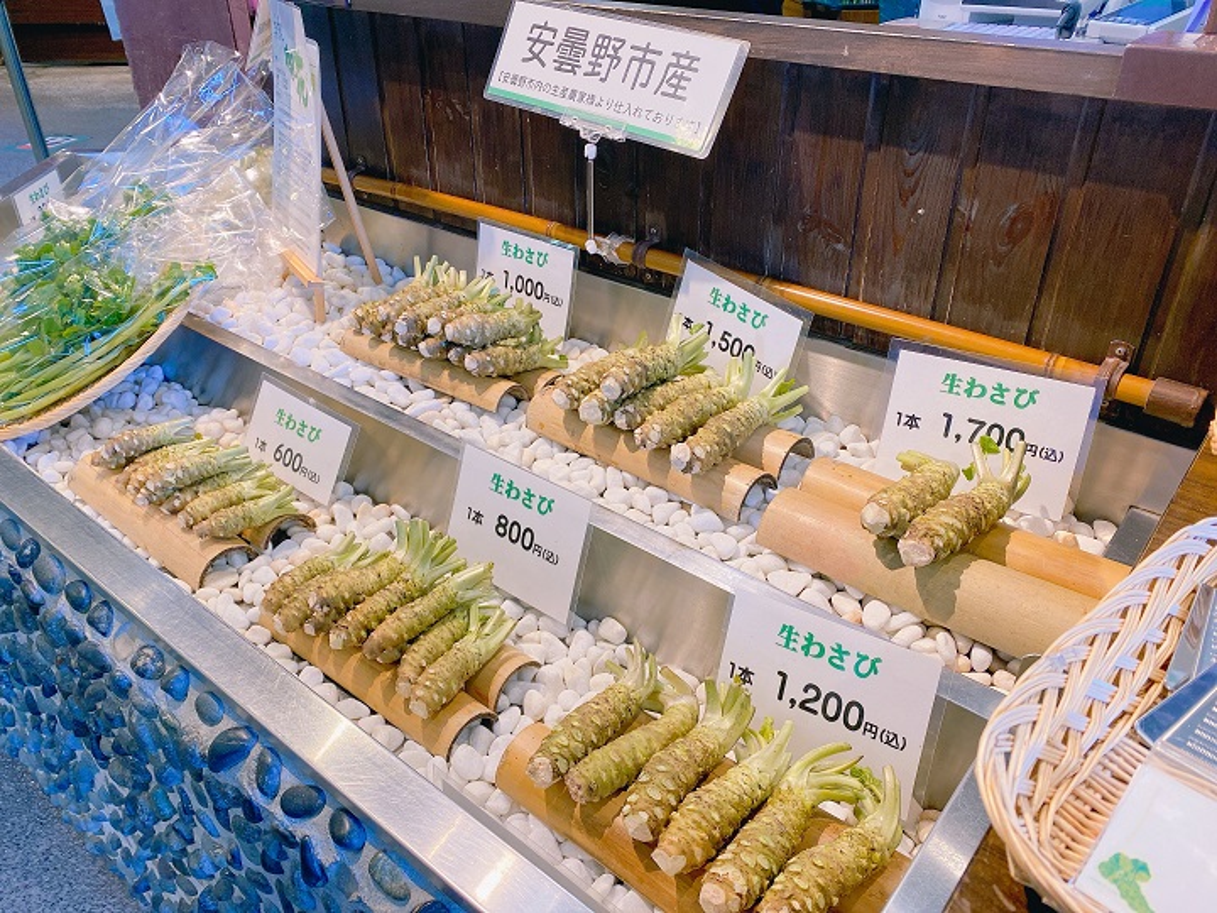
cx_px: 608
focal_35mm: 26
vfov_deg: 53.1
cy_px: 456
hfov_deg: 67.3
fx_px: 914
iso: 125
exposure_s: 1/120
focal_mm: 4.25
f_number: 1.8
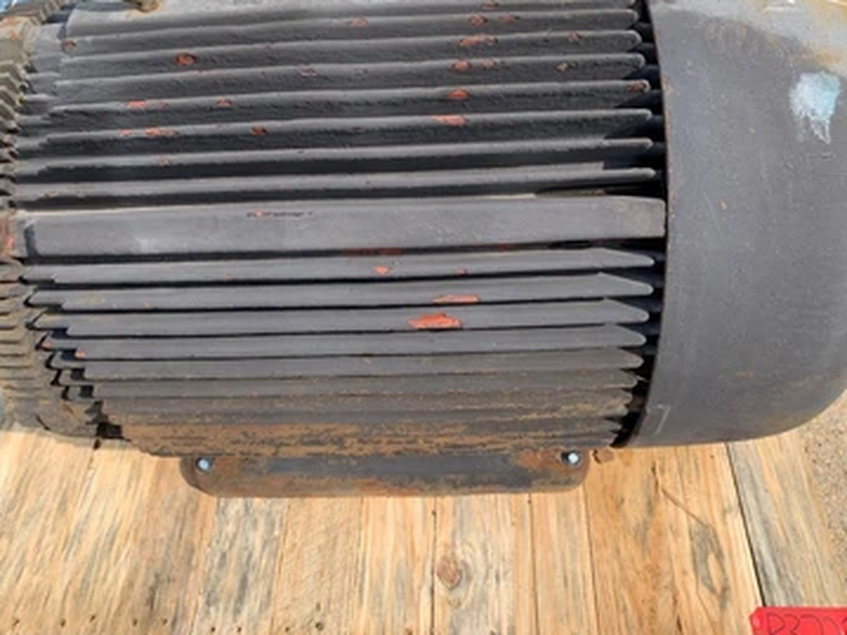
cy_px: 300
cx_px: 406
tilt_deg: -52.8
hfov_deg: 61.7
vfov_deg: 48.2
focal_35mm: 29
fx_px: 709
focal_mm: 4.25
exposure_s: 1/706
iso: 25
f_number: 1.8
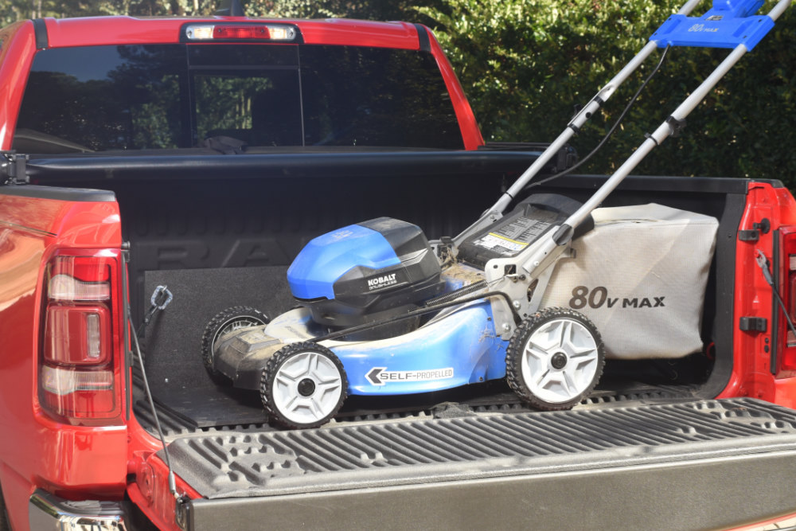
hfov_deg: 39.6
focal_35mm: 50
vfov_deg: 27.0
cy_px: 266
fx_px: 1106
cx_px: 398
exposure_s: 1/250
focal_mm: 50
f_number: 8
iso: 320
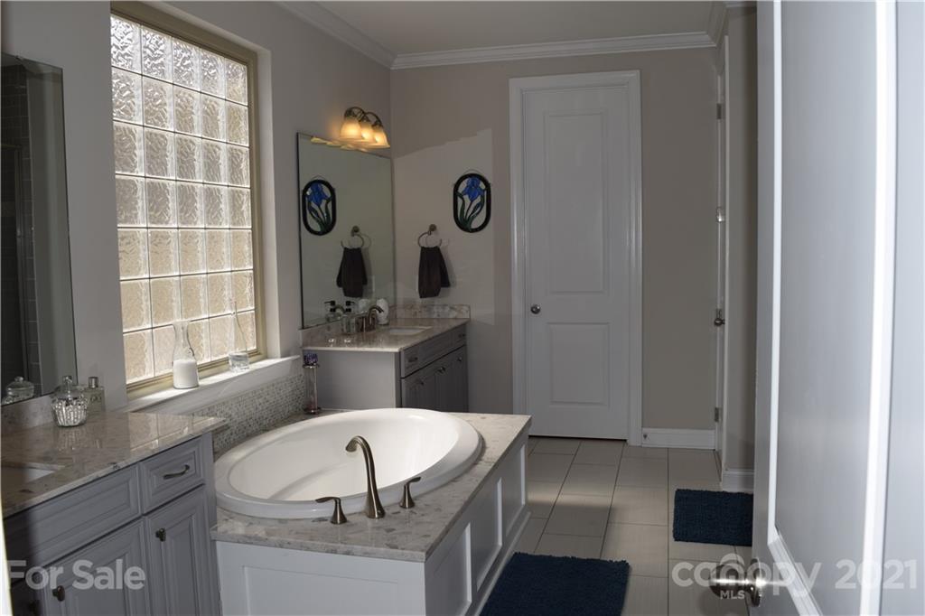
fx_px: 771
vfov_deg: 43.6
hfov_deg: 61.9
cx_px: 462
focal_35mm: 30
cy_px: 308
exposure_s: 1/200
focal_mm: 20
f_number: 7.1
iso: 100
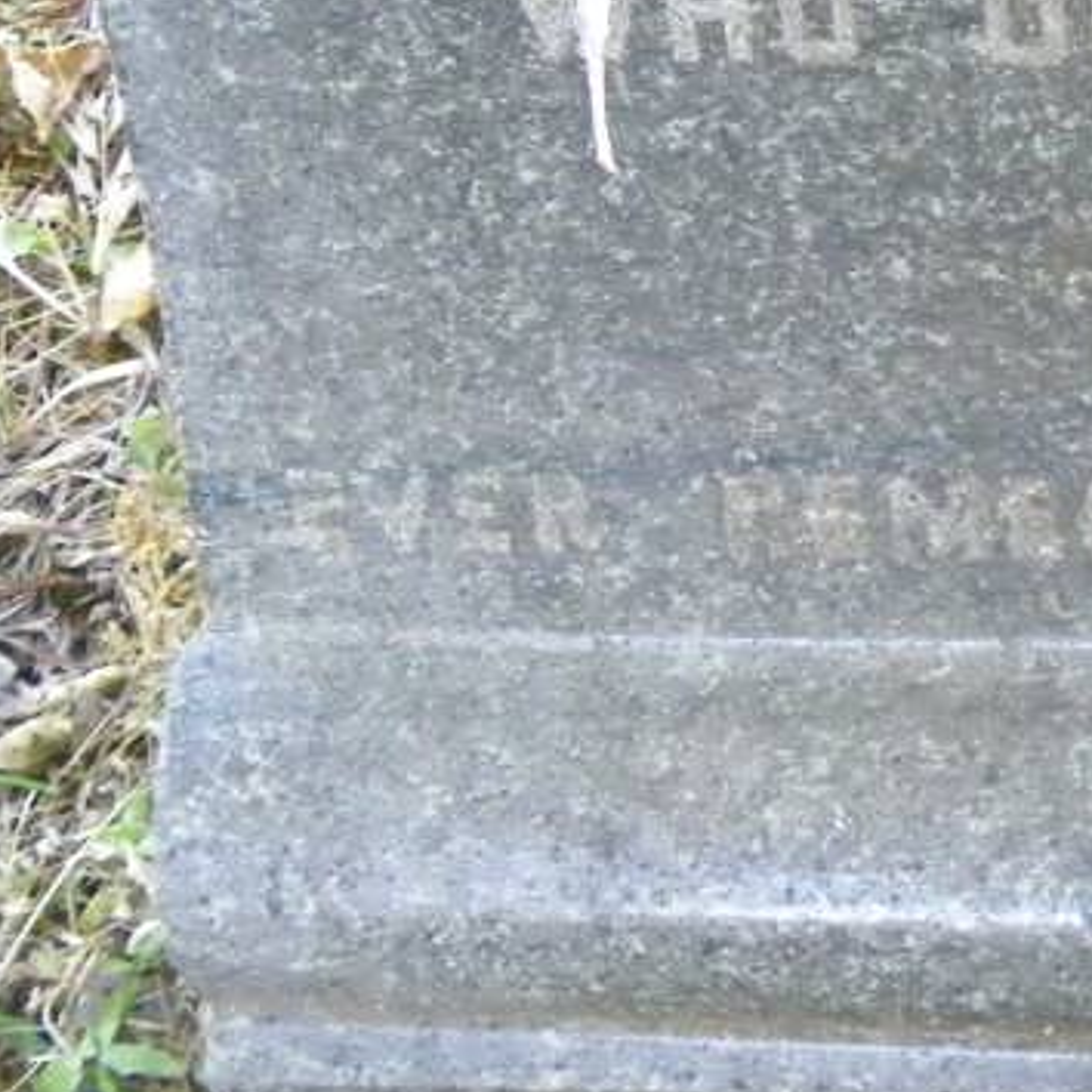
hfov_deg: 12.7
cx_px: 1740
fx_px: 4604
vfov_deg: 13.2
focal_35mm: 129
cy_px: -216
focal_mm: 7.6
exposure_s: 1/30
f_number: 3.2
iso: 320
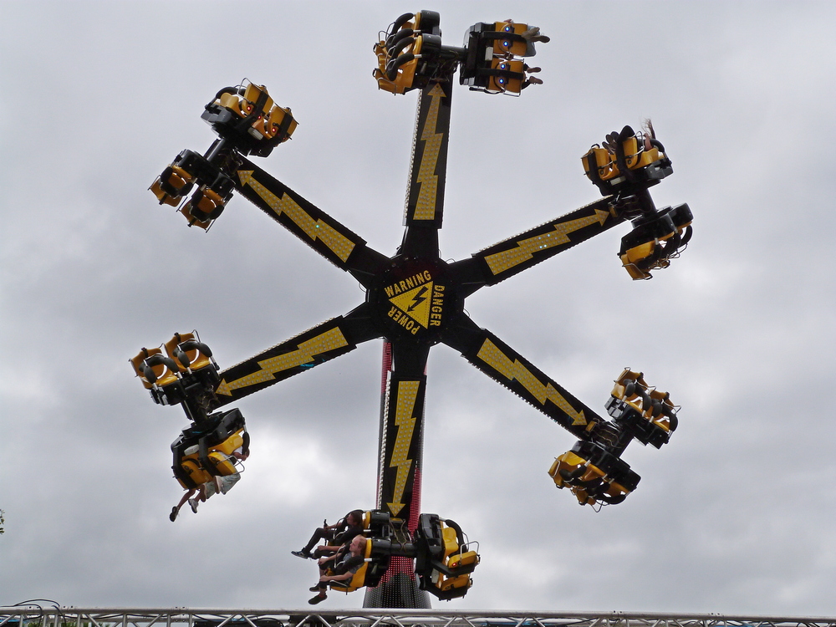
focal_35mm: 50
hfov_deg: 38.2
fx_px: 1208
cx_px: 418
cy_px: 314
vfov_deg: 29.1
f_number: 5.6
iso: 100
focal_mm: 9
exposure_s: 1/800
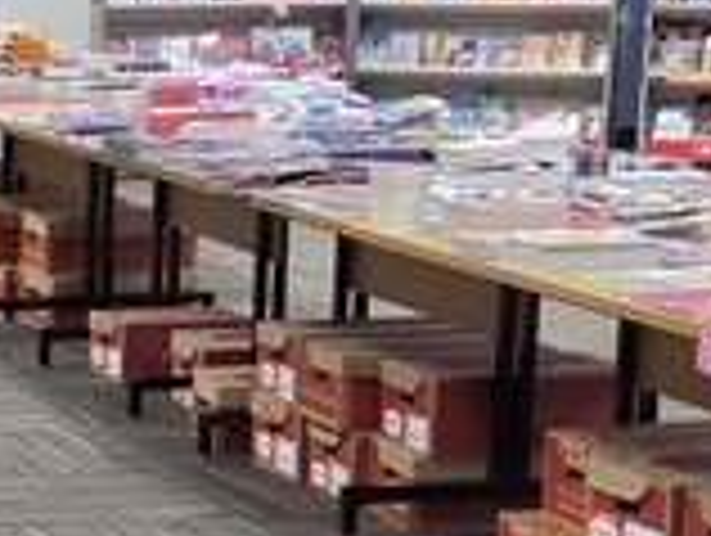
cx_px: -270
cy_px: 617
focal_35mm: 149
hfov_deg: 12.7
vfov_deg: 9.9
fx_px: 3065
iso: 250
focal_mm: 5.4
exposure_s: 1/120
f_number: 1.8
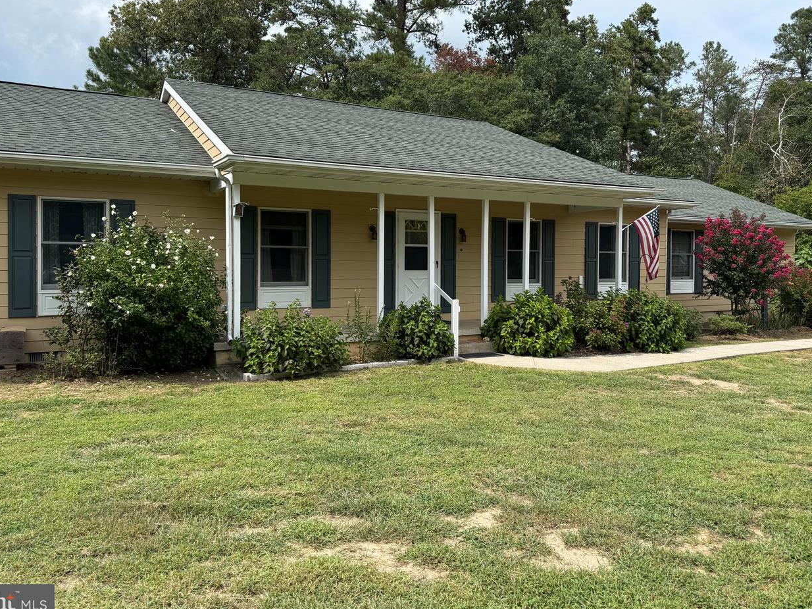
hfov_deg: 63.4
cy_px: 267
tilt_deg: +0.4
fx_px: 657
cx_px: 413
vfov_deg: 49.6
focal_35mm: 28
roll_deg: +0.2
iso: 100
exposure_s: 1/2801
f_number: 1.78
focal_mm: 6.76
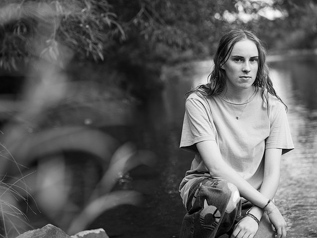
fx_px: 842
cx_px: 158
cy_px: 119
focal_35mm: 92
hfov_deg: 21.3
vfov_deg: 16.1
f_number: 3.2
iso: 800
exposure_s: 1/320
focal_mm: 85
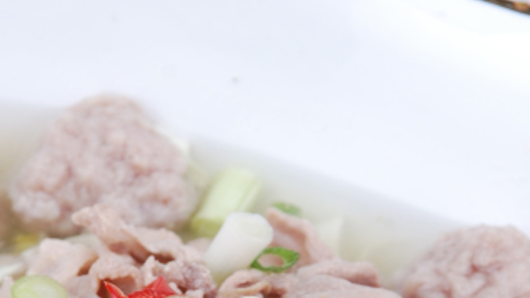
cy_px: 490
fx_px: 4990
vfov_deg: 3.4
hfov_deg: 6.1
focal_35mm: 355
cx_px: 138
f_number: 14
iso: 100
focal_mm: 70
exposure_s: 1/125
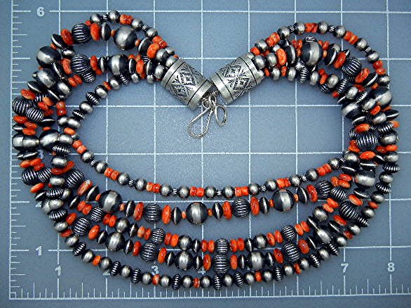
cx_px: 206
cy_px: 154
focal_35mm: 30
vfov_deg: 46.7
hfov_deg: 60.0
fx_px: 356
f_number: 3.5
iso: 200
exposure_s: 1/30
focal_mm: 5.4
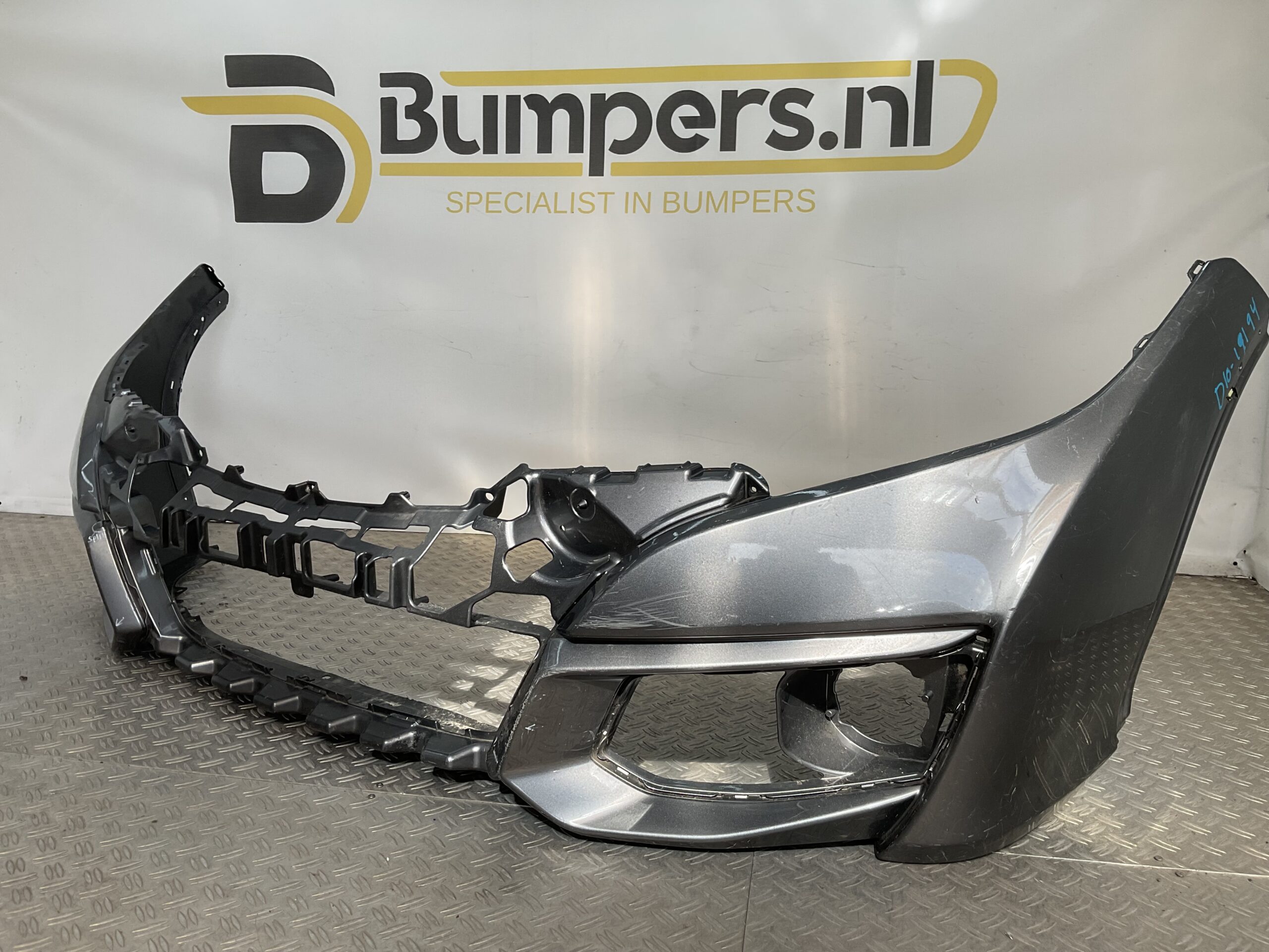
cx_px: 634
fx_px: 1063
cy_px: 476
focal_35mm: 29
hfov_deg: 61.7
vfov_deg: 48.2
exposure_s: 1/425
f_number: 1.8
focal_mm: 3
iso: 16
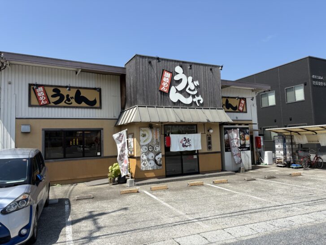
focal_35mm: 26
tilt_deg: +6.0
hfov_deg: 67.3
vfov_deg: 53.0
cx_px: 163
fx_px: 245
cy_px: 122
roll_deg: +2.3
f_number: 1.6
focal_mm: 5.96
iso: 50
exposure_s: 1/3623
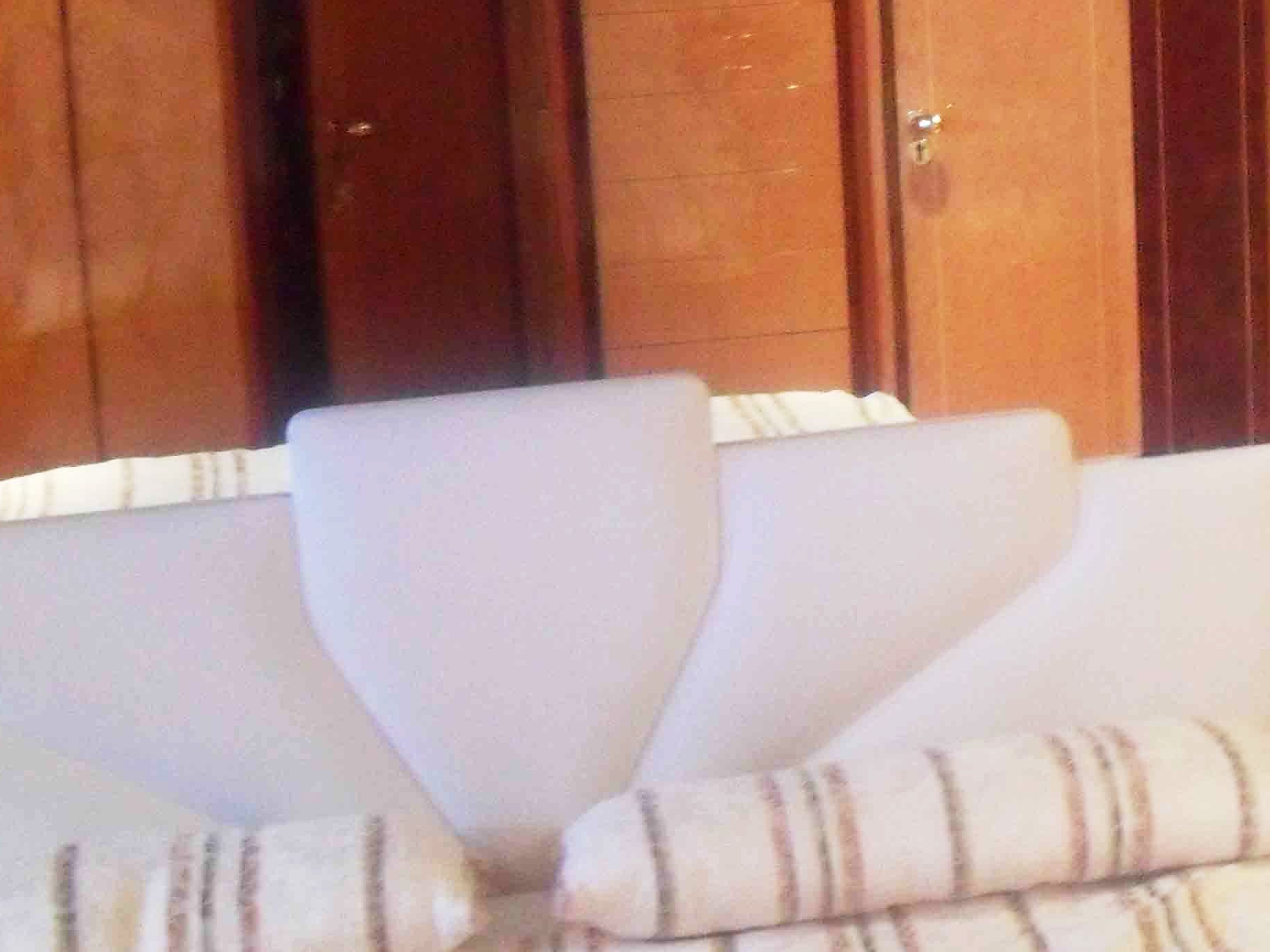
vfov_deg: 19.1
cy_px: 139
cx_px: 1061
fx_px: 2789
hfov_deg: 25.1
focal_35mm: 76
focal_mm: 6.3
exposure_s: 1/30
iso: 480
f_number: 3
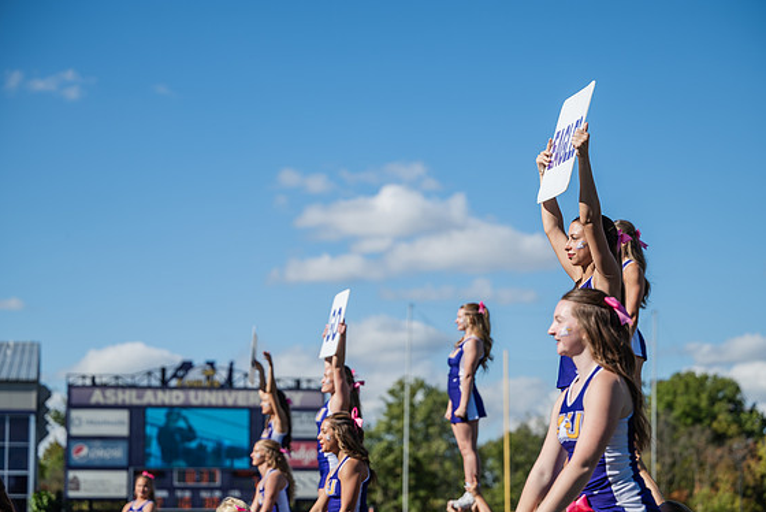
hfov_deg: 23.1
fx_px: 1873
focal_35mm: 88
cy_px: 254
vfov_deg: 15.6
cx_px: 383
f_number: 3.2
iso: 80
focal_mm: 85
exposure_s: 1/1600
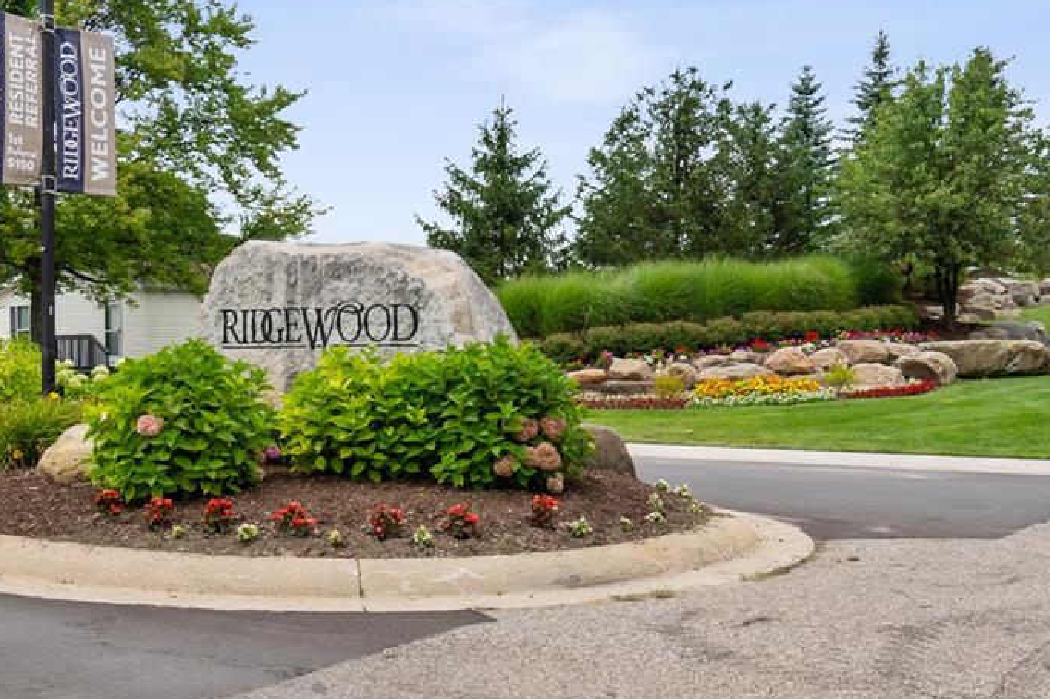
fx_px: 1312
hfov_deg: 43.4
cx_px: 410
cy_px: 359
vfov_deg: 29.8
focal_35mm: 45
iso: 100
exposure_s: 1/250
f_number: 8
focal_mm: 20
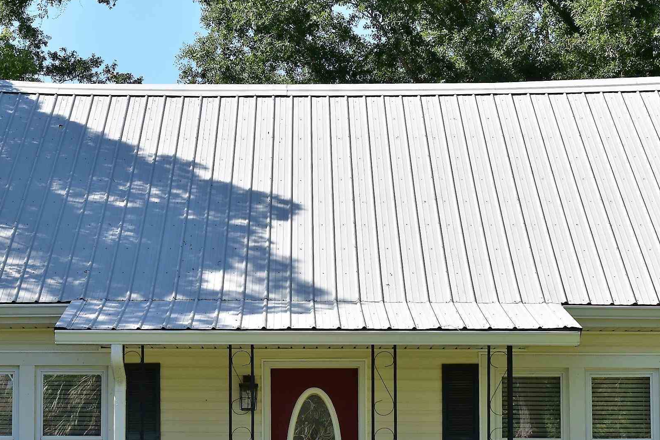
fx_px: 1777
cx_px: 241
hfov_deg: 21.0
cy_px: 350
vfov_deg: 14.0
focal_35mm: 97
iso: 400
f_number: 11
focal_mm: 35
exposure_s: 1/400
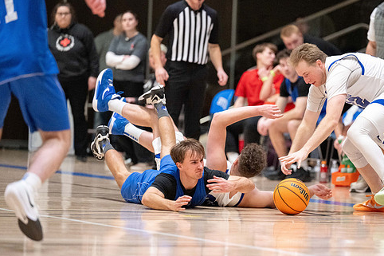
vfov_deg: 5.2
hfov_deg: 7.8
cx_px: 228
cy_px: 155
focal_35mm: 264
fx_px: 2815
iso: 6400
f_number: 2.8
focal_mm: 200
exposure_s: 1/500
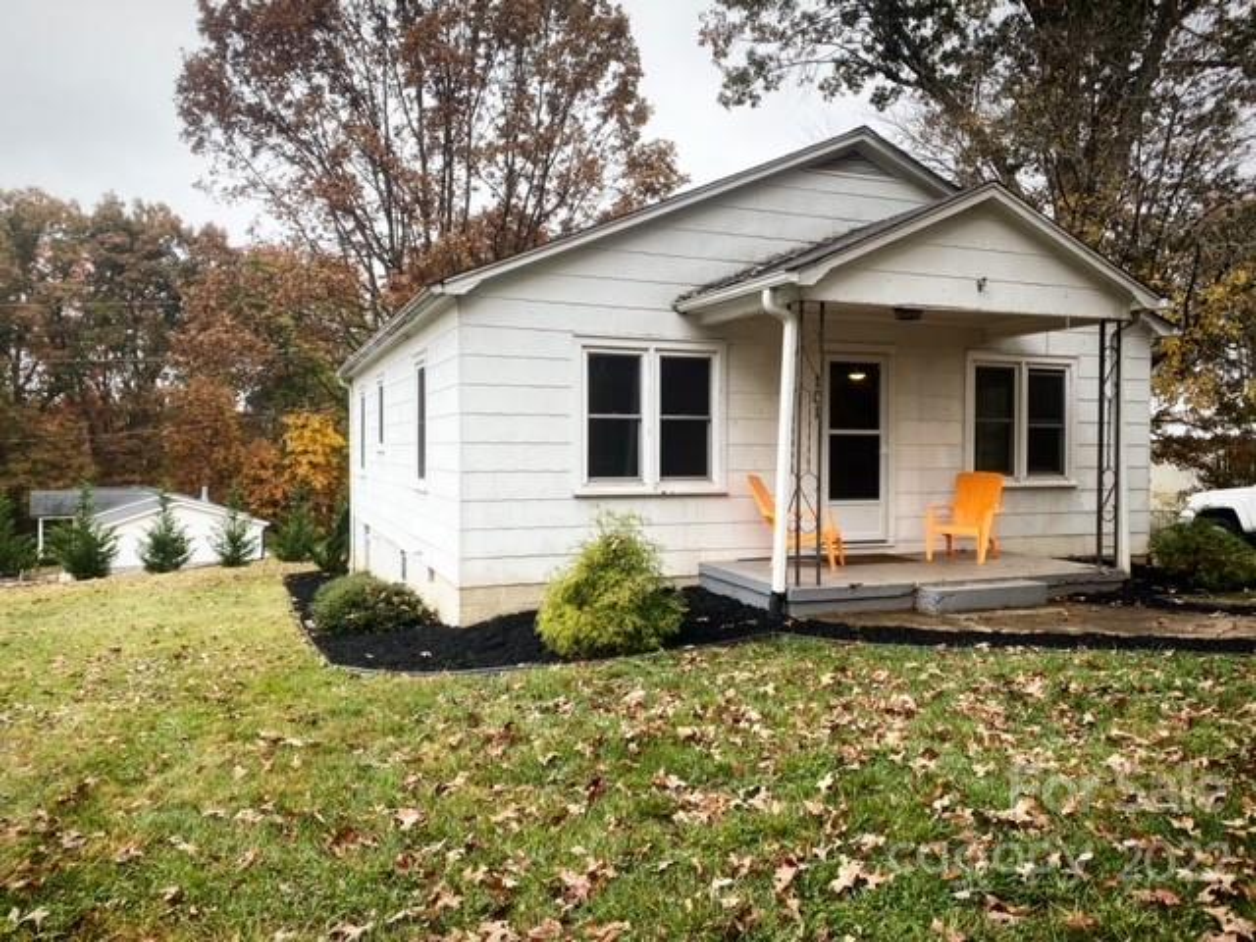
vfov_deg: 53.1
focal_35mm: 26
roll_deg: -0.6
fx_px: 943
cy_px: 471
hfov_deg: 67.3
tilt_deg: -0.4
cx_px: 628
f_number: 1.8
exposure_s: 1/269
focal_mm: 4.25
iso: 32
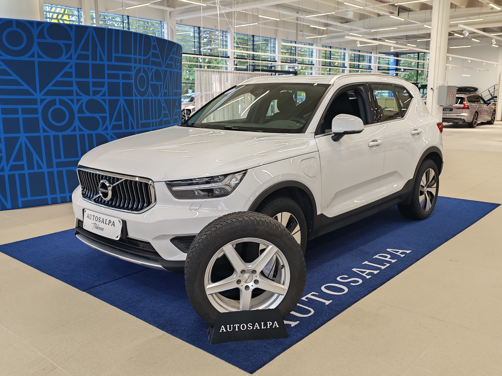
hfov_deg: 55.4
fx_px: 479
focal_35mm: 33
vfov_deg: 42.9
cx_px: 251
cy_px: 188
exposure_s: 1/100
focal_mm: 6.12
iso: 320
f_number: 1.9
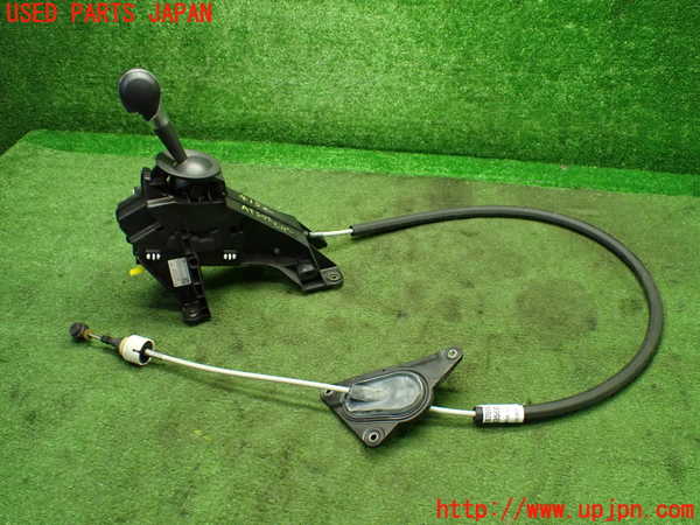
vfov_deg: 46.8
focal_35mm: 30
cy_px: 262
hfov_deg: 60.0
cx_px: 350
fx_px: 607
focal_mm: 5.4
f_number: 2.3
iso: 800
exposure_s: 1/100
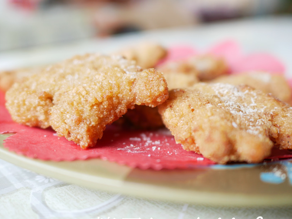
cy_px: 115
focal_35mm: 37
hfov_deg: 49.7
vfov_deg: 38.6
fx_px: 312
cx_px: 179
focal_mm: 15
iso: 200
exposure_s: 1/125
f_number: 1.8
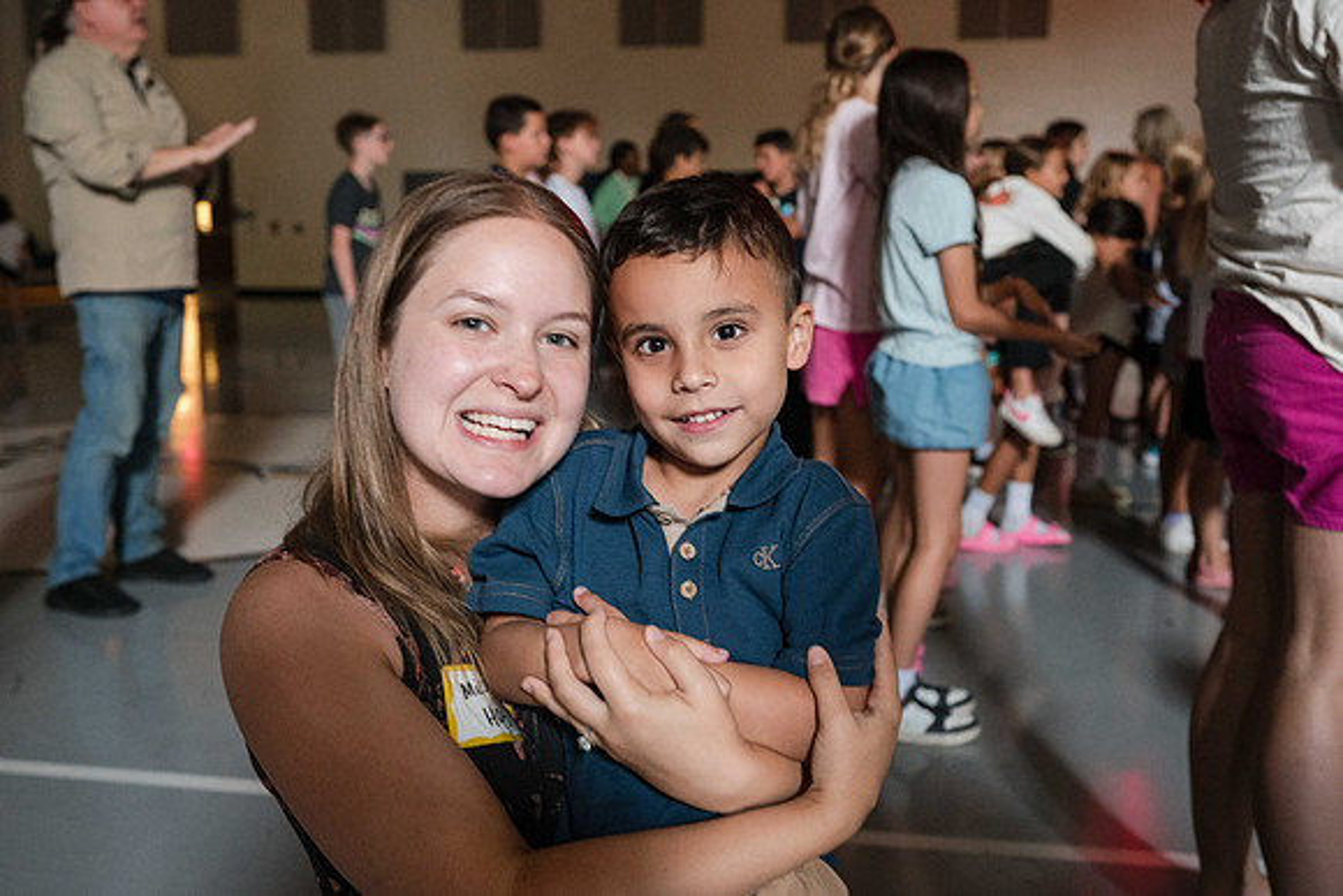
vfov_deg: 36.0
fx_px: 1378
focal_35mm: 37
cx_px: 678
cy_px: 437
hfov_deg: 52.0
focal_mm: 35
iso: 6400
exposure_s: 1/60
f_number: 4
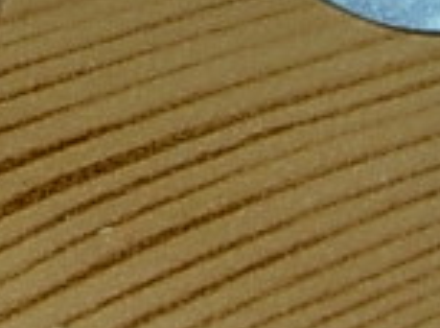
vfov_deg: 5.8
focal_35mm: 255
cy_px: -49
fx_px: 3234
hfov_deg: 7.7
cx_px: -193
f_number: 2.8
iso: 79
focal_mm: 7.8
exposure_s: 1/64
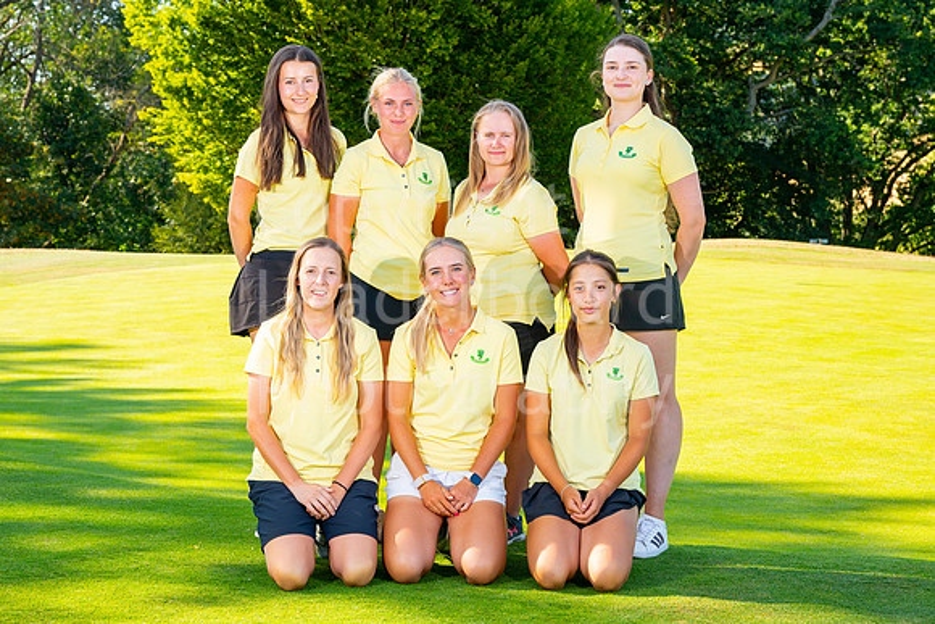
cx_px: 468
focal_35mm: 67
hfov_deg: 30.1
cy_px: 312
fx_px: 1740
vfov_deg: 20.3
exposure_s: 1/60
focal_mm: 67
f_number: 9
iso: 100
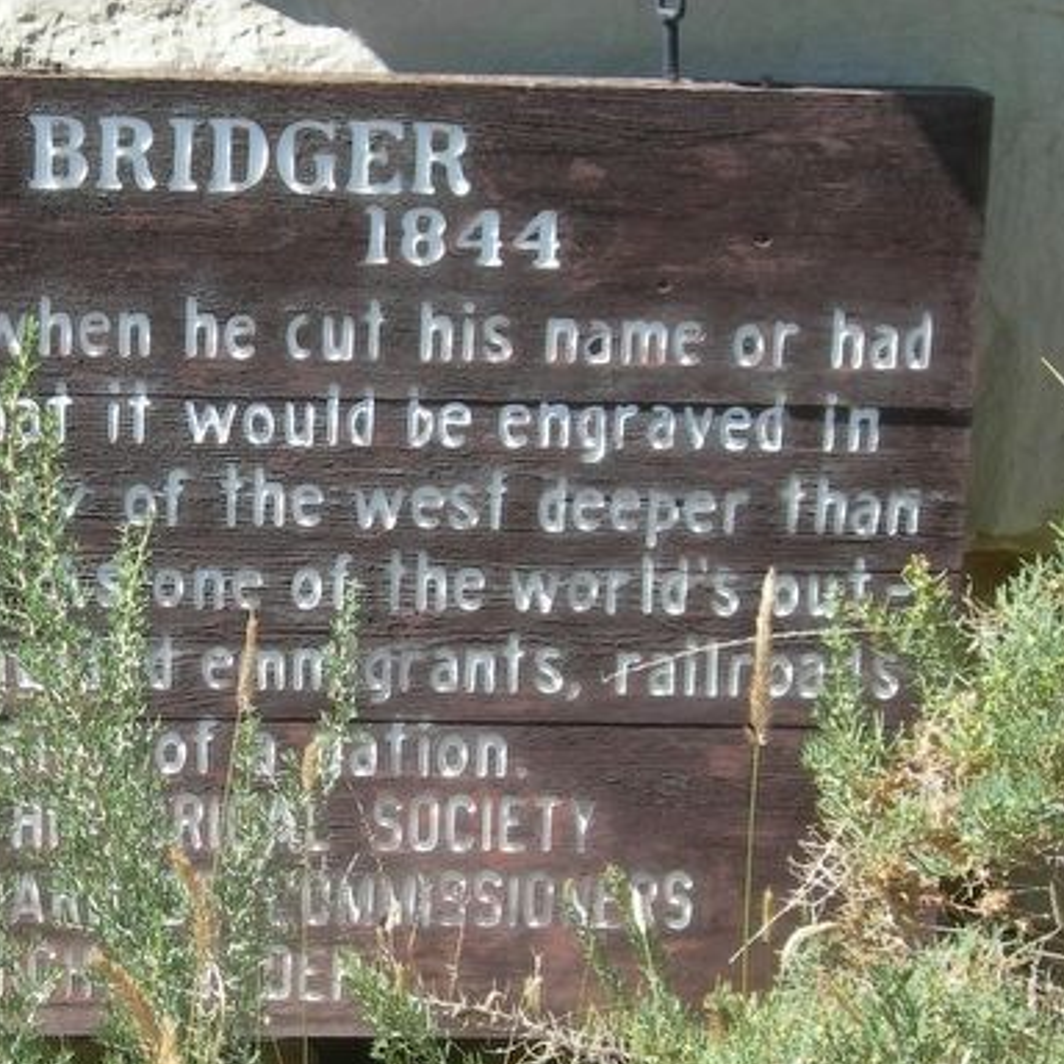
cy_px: 646
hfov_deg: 18.1
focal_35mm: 94
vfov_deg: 18.5
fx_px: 3269
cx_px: 19
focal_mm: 10.6
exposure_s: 1/156
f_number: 5.4
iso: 50
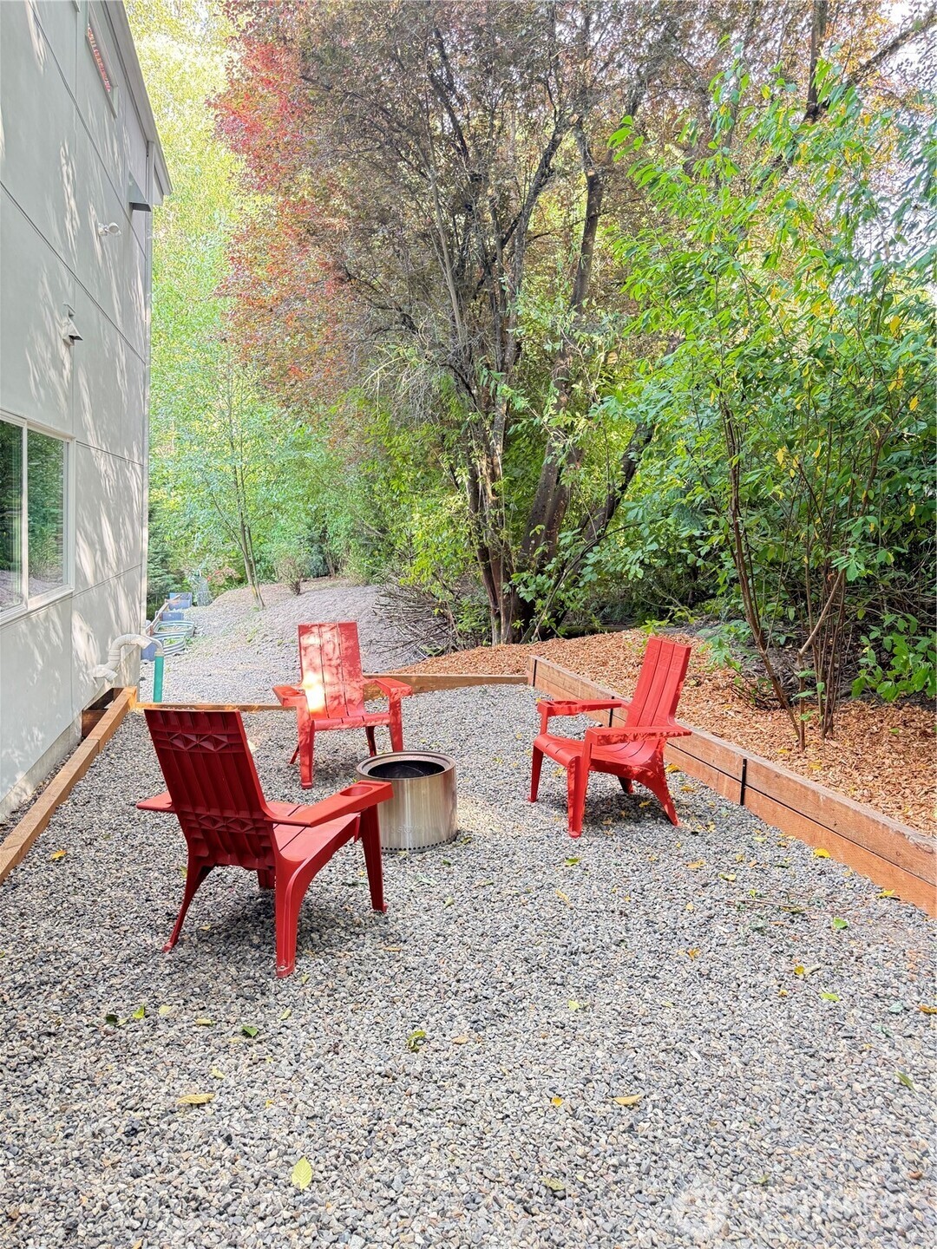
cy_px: 624
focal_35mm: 24
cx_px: 468
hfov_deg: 56.8
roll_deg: -5.6
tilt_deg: -5.4
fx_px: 866
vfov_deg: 71.6
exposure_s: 1/65
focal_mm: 6.76
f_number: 1.78
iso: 200
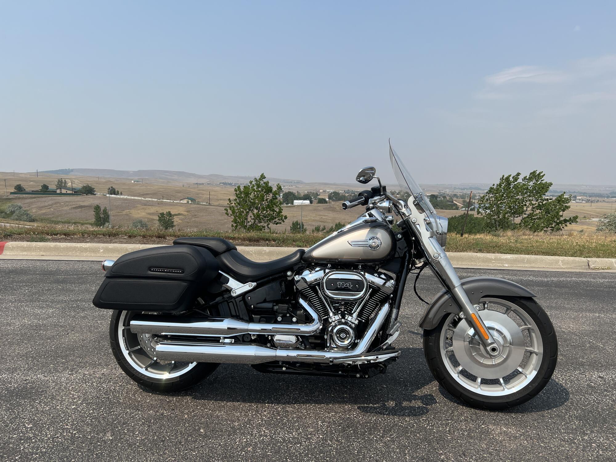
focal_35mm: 26
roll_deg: -0.3
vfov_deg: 53.1
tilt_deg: -3.0
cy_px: 231
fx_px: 463
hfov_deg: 67.3
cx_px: 308
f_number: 1.5
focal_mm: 5.7
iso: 50
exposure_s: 1/5587
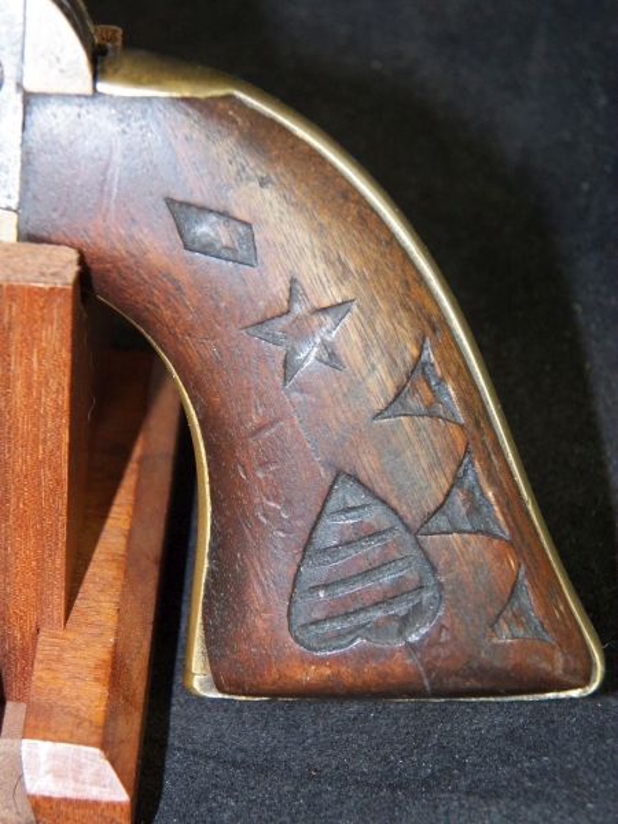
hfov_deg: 13.1
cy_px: 412
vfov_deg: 17.4
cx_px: 309
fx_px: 2690
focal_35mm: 113
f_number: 3.6
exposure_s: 1/50
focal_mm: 20.2
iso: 400
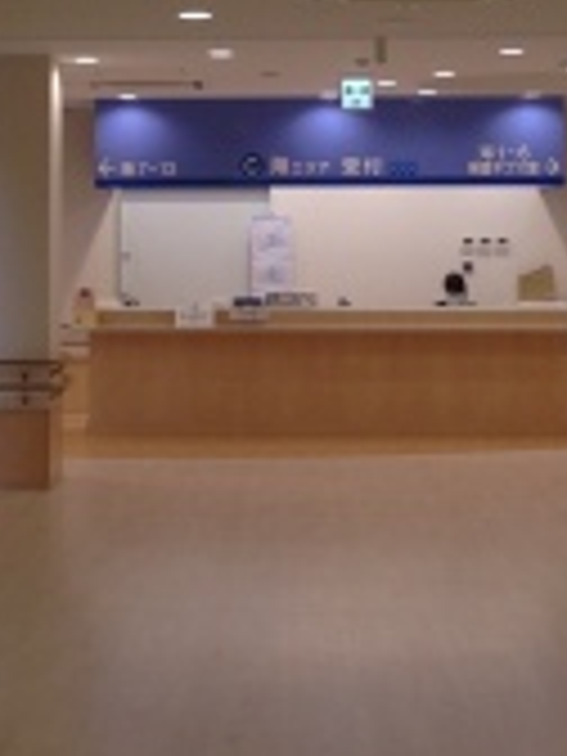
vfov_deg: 19.8
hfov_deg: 15.1
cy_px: 135
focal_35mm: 98
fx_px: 2140
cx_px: 196
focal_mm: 4.12
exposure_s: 1/120
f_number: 2.4
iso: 80
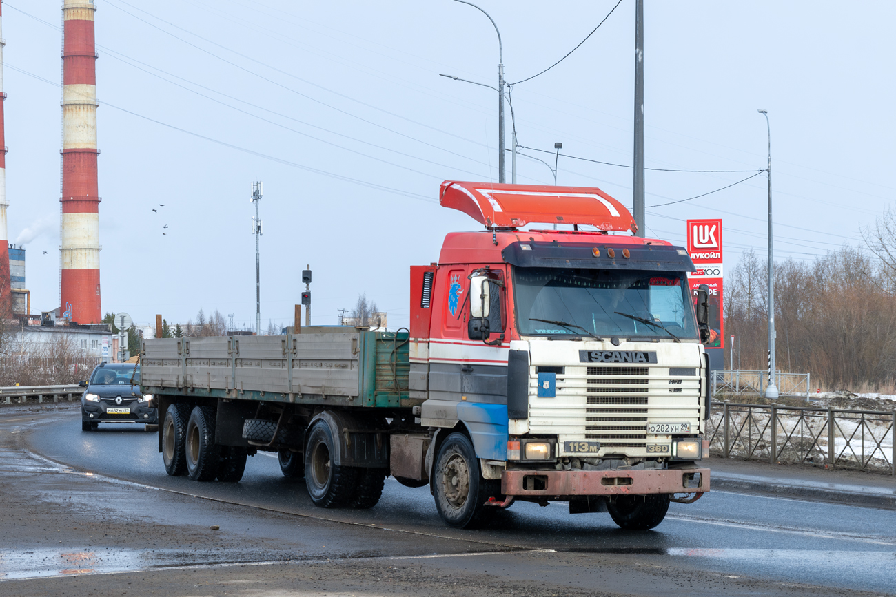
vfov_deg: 18.2
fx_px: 1867
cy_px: 298
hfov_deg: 27.0
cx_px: 448
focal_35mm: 75
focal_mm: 50
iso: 400
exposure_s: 1/1000
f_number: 7.1
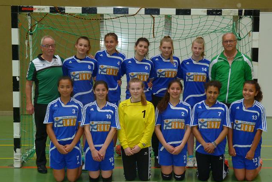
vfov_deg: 20.6
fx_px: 499
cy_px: 102
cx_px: 141
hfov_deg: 30.5
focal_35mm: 66
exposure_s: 1/60
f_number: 3.2
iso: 160
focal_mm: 10.5
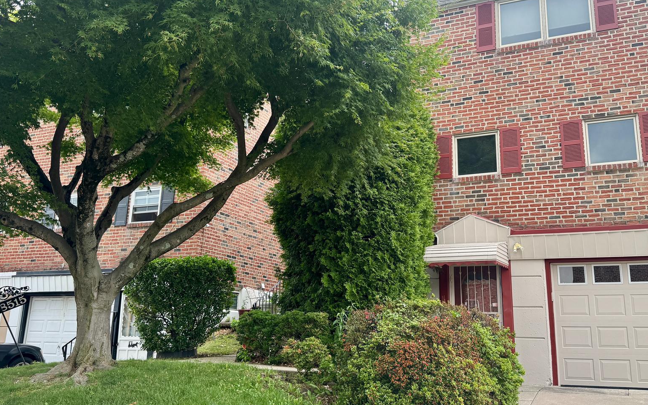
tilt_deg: +15.1
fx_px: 601
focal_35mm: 34
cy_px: 181
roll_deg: -1.4
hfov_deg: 56.6
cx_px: 354
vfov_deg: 37.2
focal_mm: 6.76
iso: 80
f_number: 1.78
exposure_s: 1/506
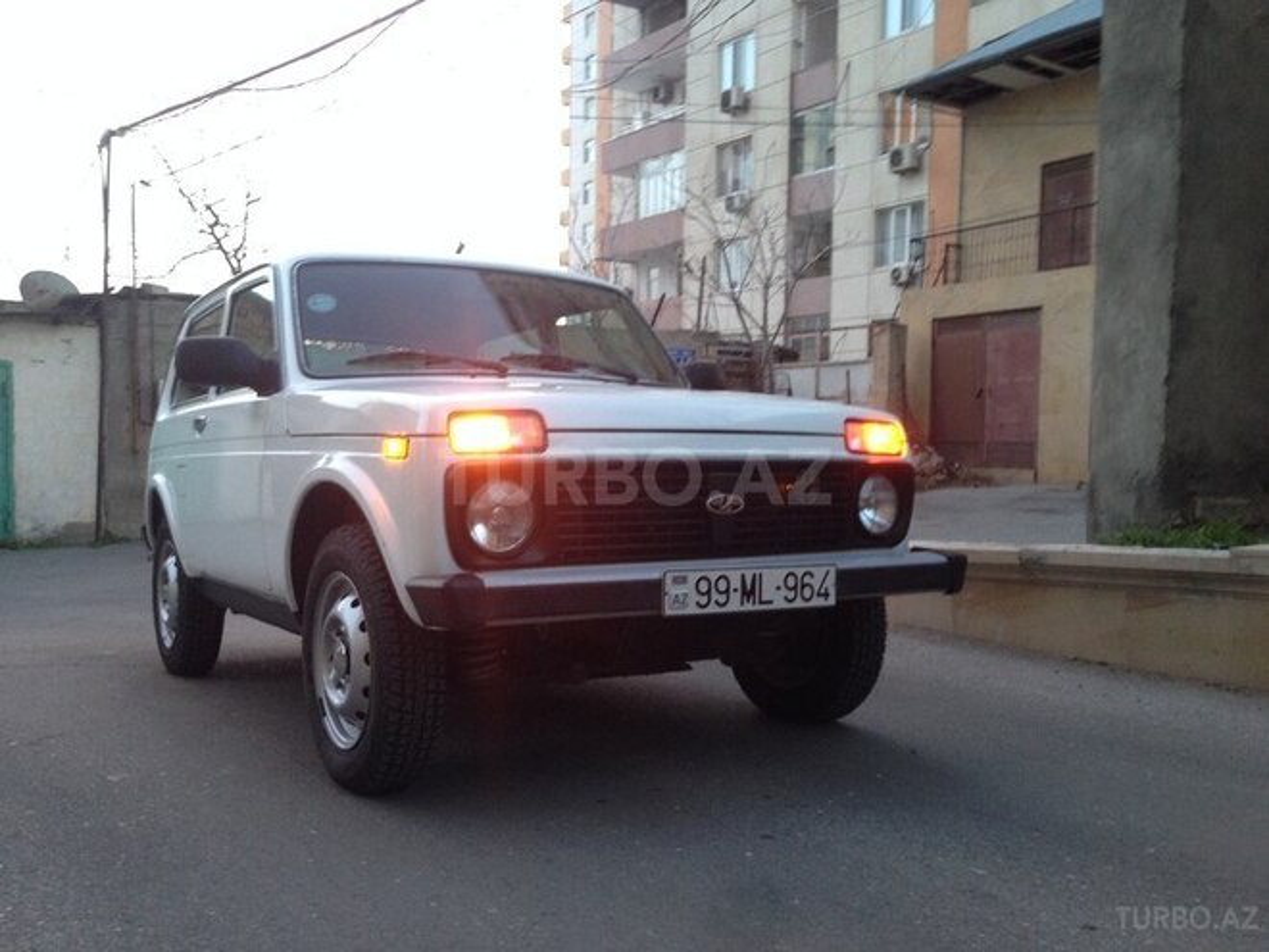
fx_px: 1210
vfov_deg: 42.9
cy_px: 476
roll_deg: -0.6
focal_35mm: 33
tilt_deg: -3.9
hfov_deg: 55.4
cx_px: 634
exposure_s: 1/20
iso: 125
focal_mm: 4.12
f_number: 2.4
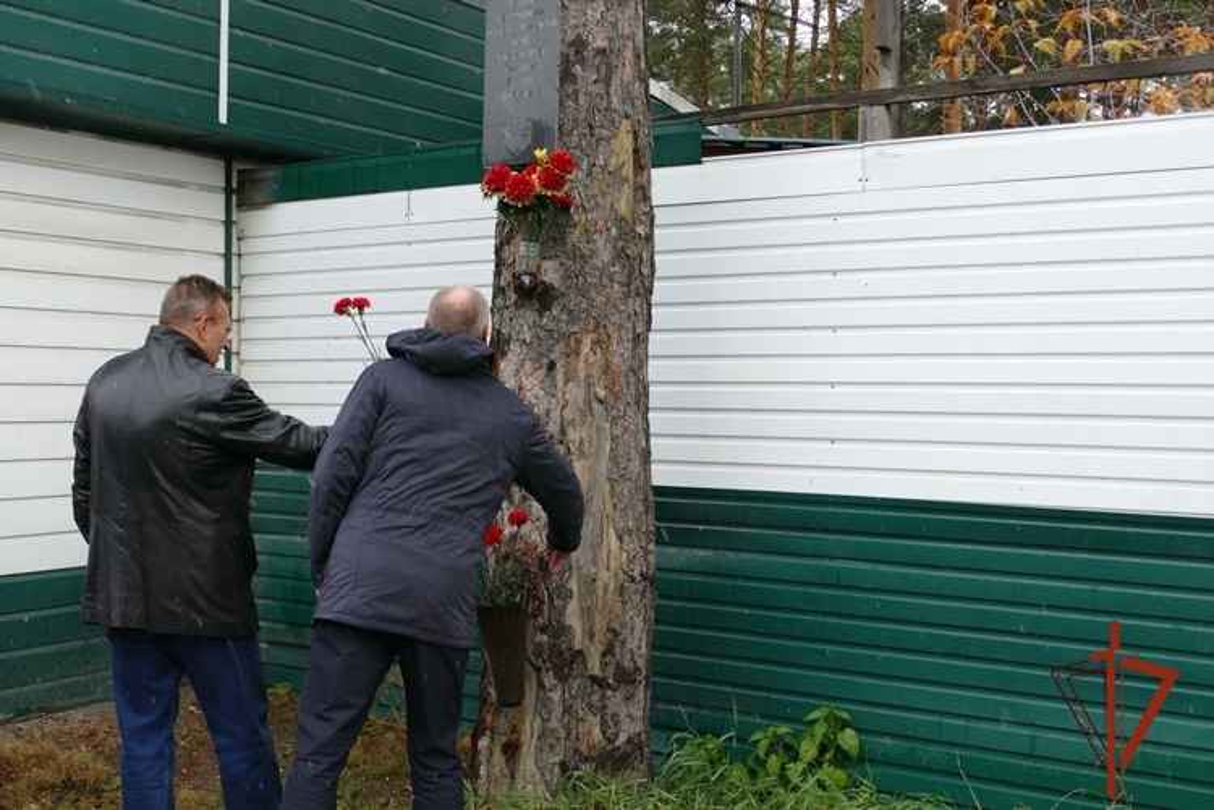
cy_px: 405
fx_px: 1551
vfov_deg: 29.2
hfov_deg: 42.7
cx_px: 607
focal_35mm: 46
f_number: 3.2
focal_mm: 16.74
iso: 125
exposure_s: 1/200
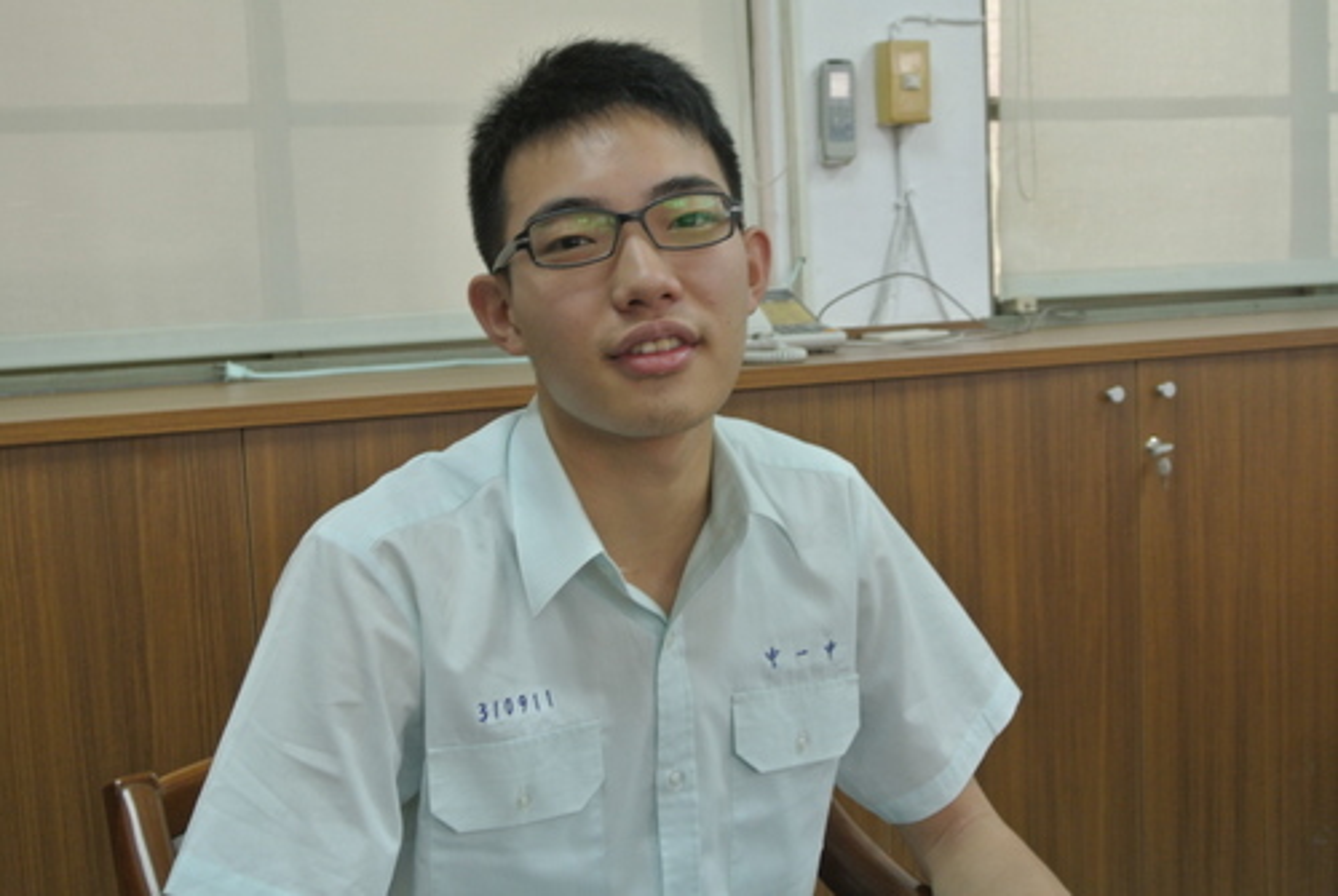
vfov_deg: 27.6
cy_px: 448
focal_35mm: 49
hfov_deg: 40.3
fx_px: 1824
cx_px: 669
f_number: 4.5
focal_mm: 18.2
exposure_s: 1/30
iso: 400
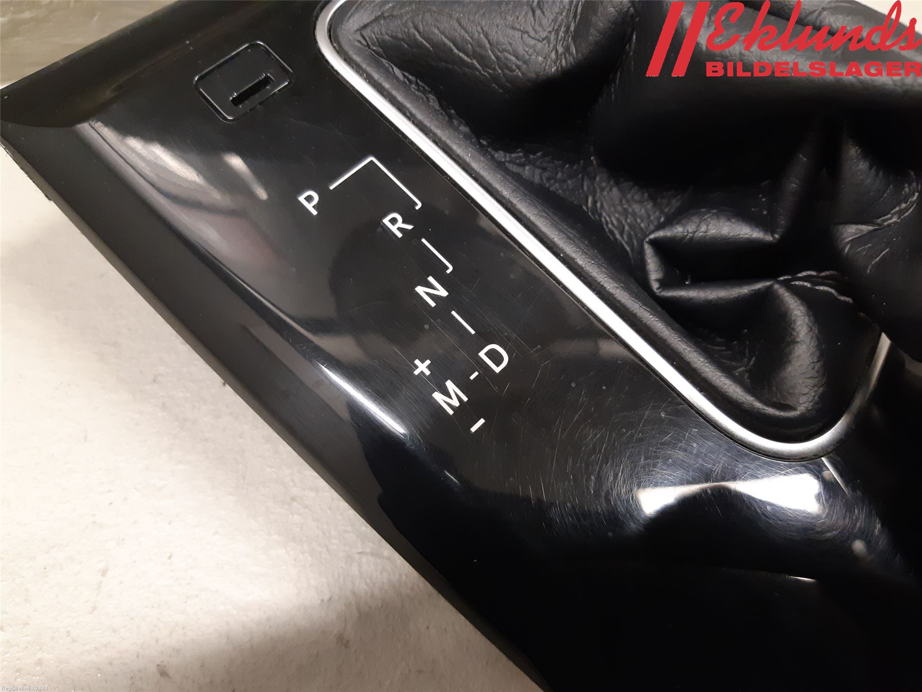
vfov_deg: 53.1
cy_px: 346
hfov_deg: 67.3
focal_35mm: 26
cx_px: 461
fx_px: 693
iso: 320
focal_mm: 3.93
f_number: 1.7
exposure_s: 1/50
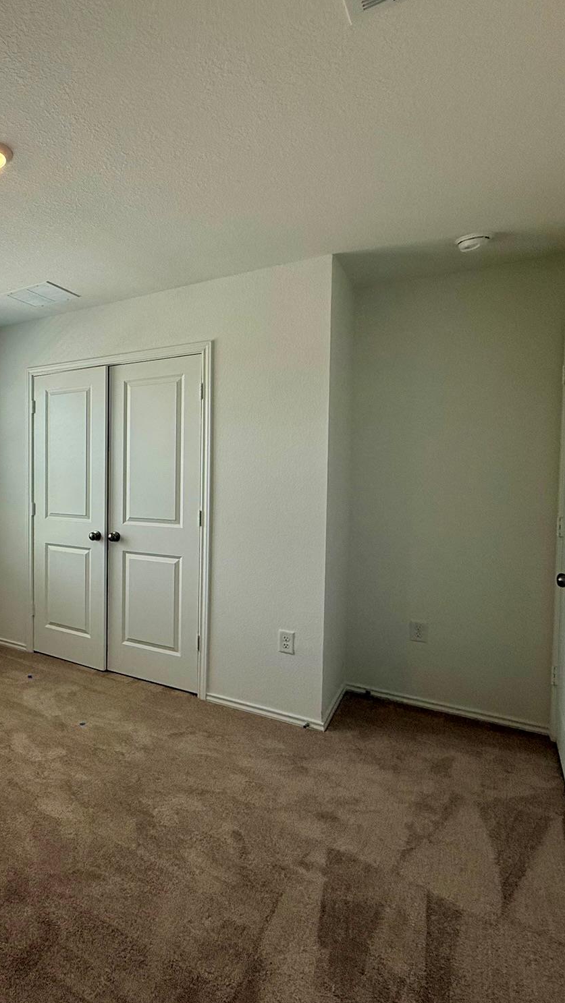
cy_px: 494
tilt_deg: -2.5
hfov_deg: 45.7
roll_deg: -1.1
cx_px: 7
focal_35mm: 21
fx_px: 559
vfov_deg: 83.8
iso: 64
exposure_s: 1/379
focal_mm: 2.22
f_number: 2.2
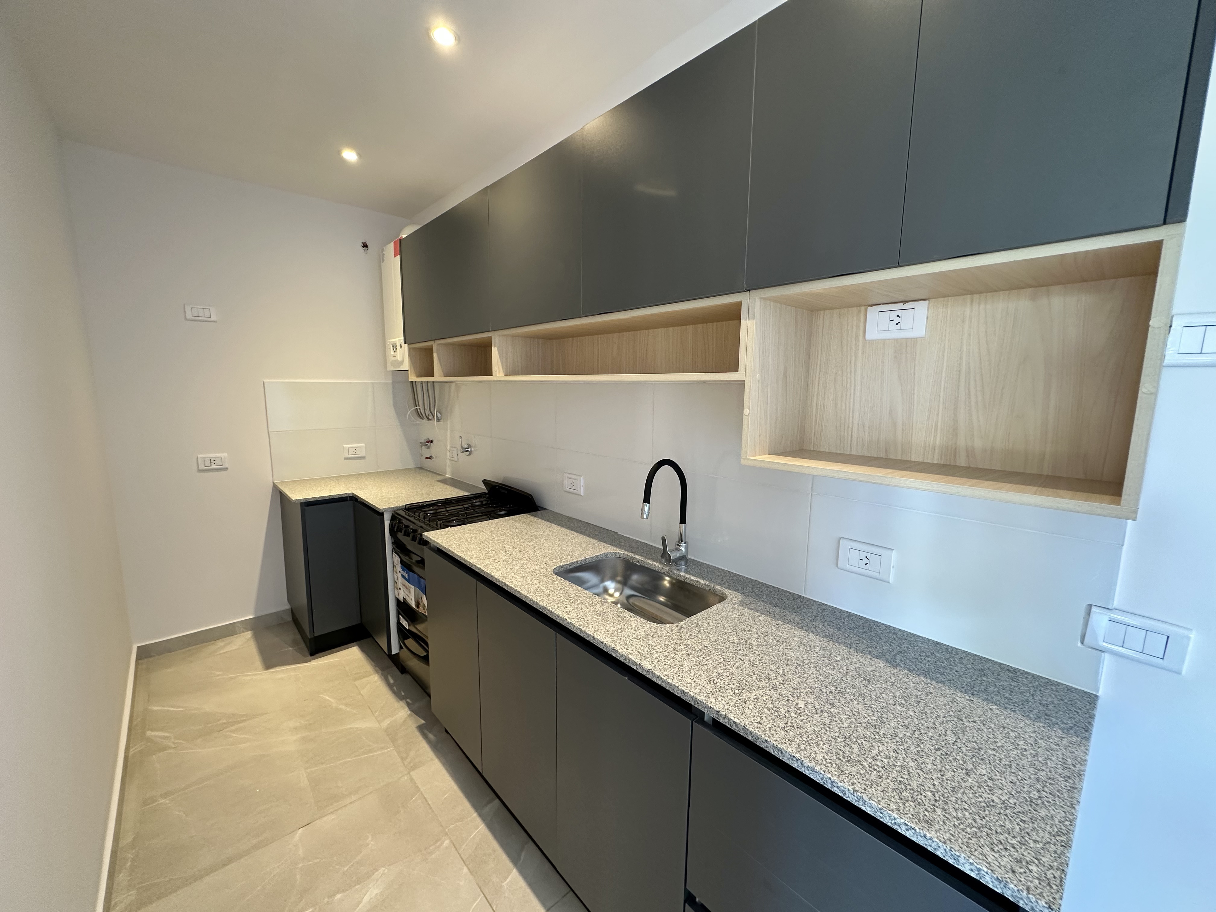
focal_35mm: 14
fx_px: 492
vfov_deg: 85.7
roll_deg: -0.2
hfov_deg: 102.1
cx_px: 608
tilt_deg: -7.4
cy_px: 456
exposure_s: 1/50
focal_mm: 2.22
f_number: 2.2
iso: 160
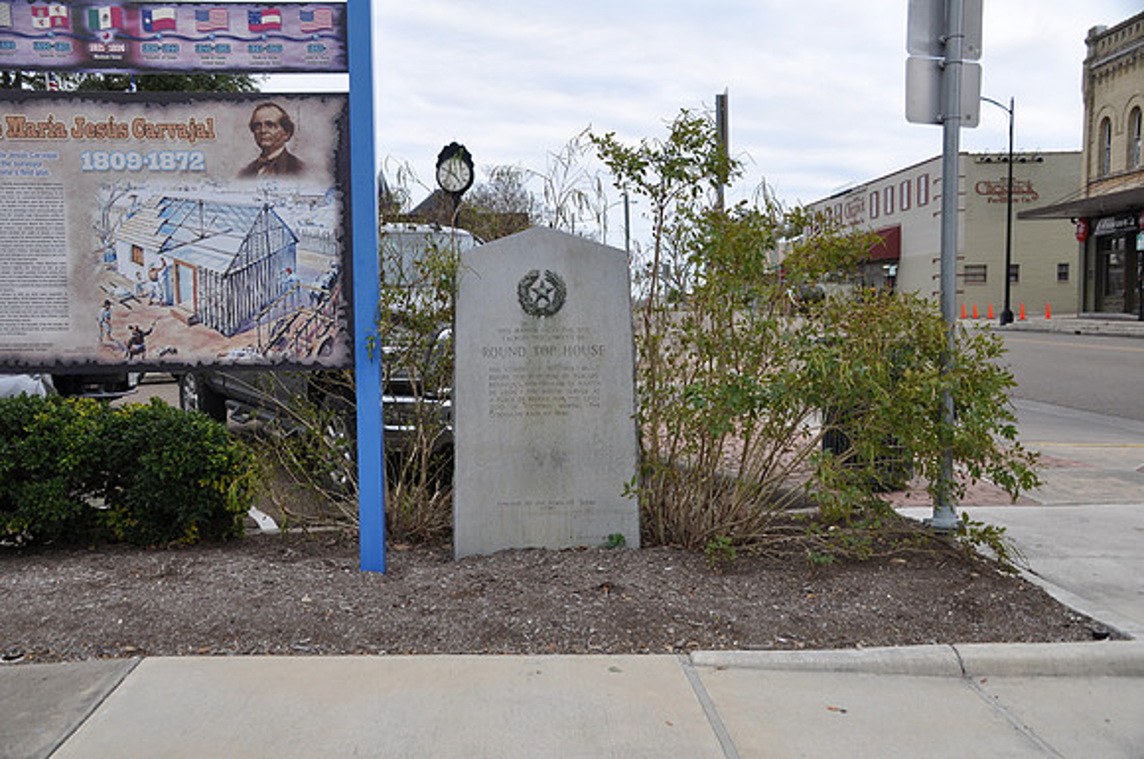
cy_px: 380
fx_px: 1238
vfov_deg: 34.1
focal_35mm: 39
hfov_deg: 49.6
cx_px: 572
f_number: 5.6
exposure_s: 1/30
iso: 200
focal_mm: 26
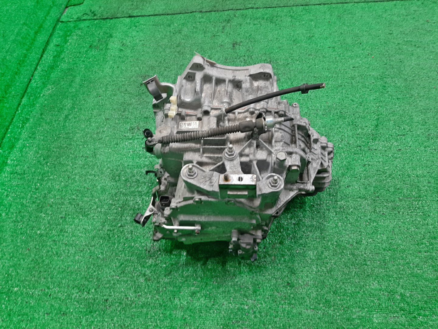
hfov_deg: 67.3
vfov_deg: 53.1
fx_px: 329
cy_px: 164
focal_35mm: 26
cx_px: 219
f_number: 1.7
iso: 110
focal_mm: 3.93
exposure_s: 1/50
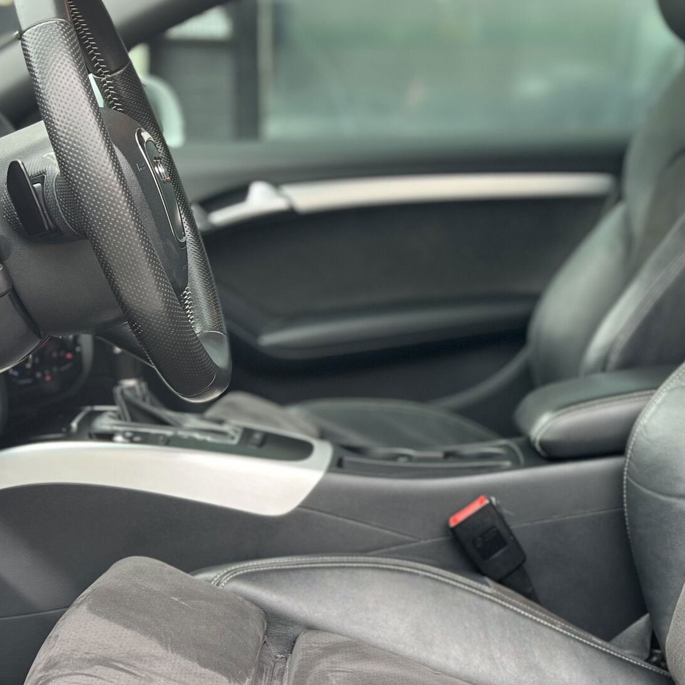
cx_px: 473
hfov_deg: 27.9
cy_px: 234
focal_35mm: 61
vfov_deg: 28.0
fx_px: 1366
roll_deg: +0.3
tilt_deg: -3.8
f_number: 1.5
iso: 50
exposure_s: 1/121
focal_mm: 5.7
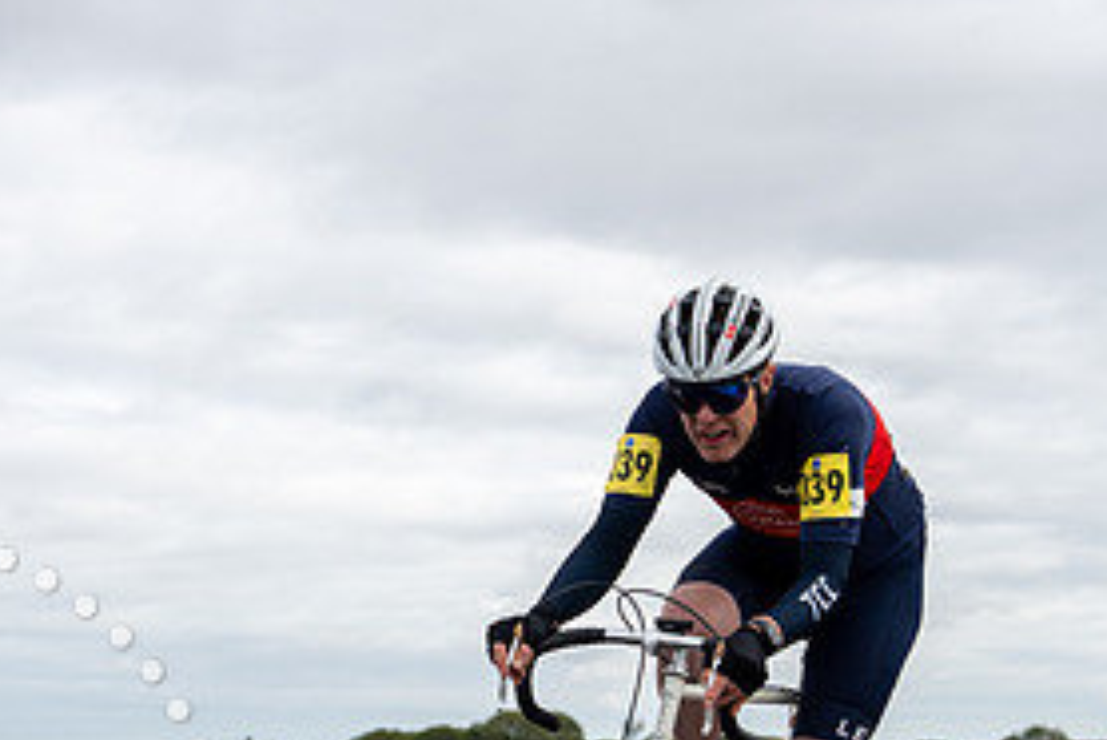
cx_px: 486
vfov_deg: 13.8
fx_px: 3017
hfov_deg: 20.8
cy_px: 690
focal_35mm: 98
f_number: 3.5
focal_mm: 47
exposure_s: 1/1000
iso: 100
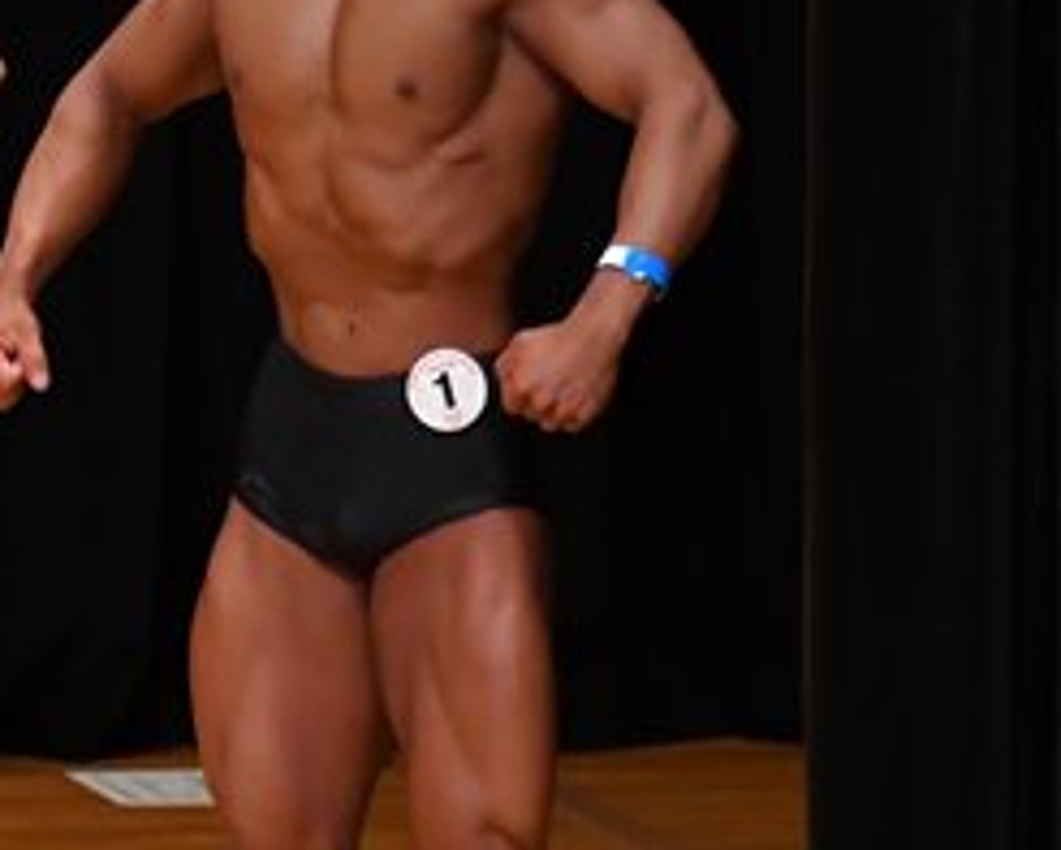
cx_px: -403
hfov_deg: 2.4
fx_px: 25068
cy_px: 311
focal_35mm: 798
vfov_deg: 1.9
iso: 4000
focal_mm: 180
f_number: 5.6
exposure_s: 1/400
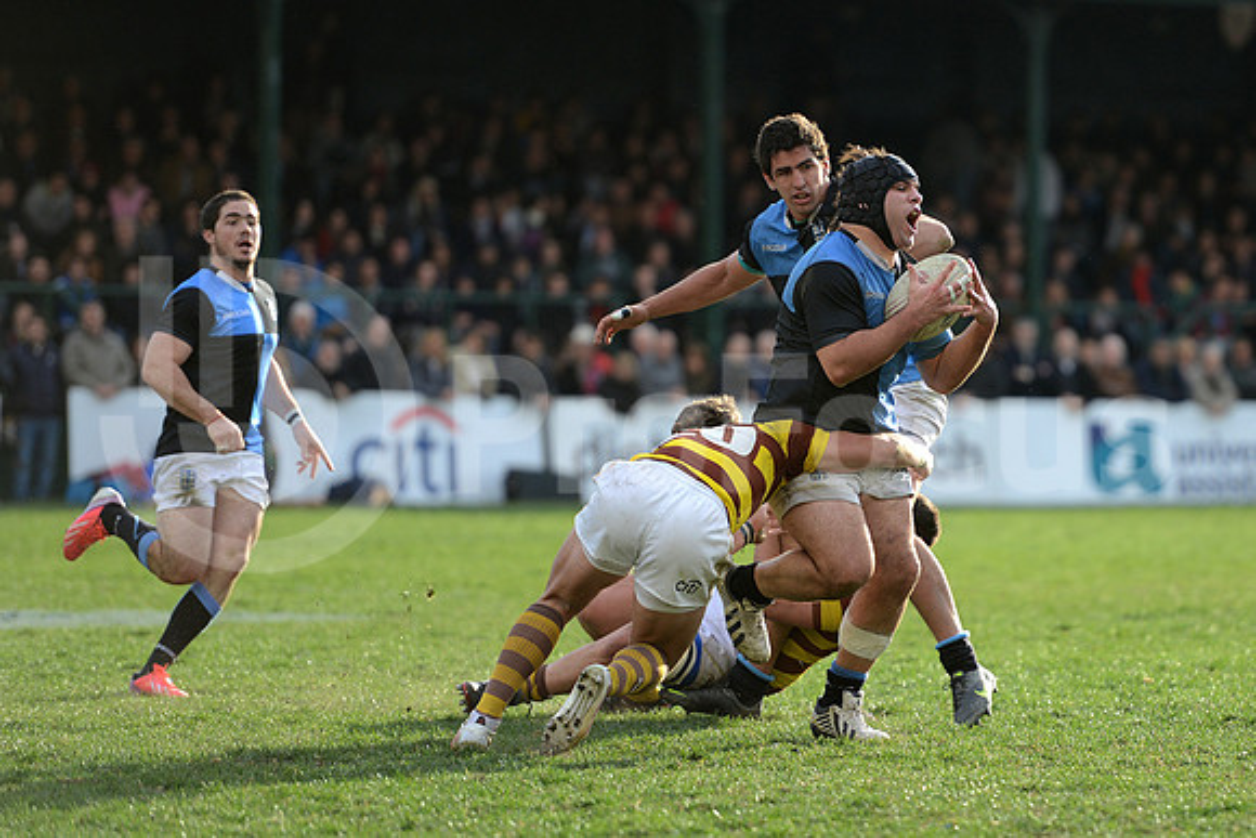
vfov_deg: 7.0
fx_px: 6805
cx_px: 628
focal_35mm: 195
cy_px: 419
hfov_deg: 10.5
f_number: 2.8
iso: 320
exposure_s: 1/800
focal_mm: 195
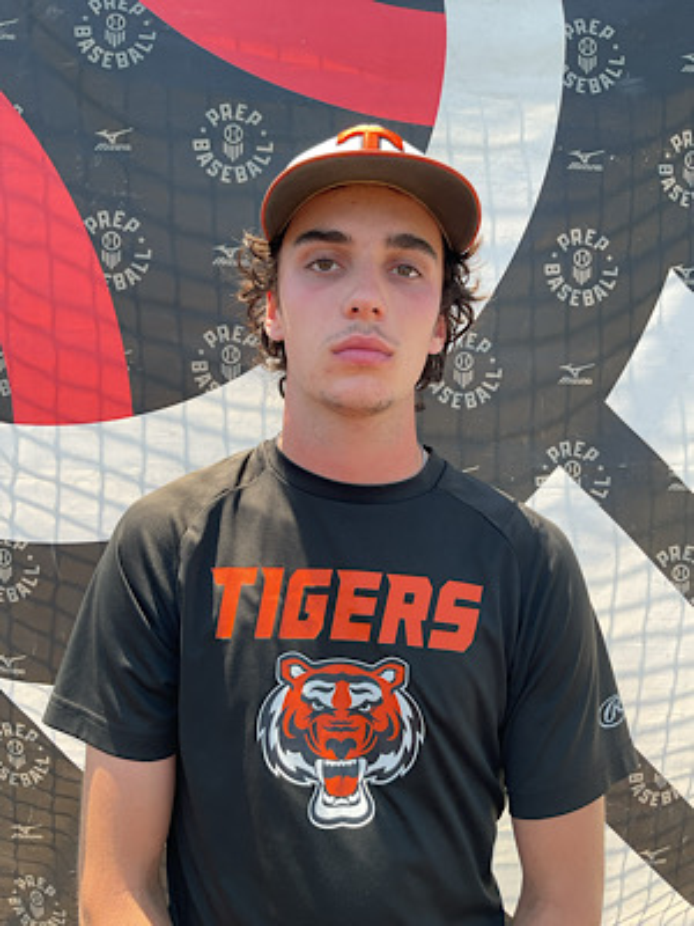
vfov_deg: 61.7
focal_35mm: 29
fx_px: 775
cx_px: 347
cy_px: 463
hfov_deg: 48.2
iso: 16
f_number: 1.8
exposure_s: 1/232
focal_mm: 3
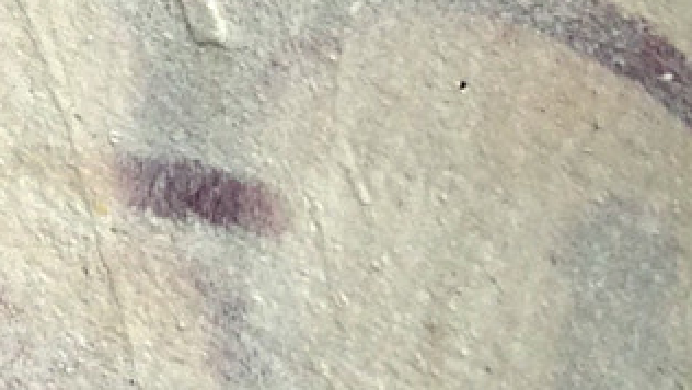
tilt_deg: -26.2
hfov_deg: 8.4
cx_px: -988
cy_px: -905
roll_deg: -0.3
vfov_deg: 4.9
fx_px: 4277
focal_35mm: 233
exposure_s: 1/149
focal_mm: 4.12
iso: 50
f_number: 2.4
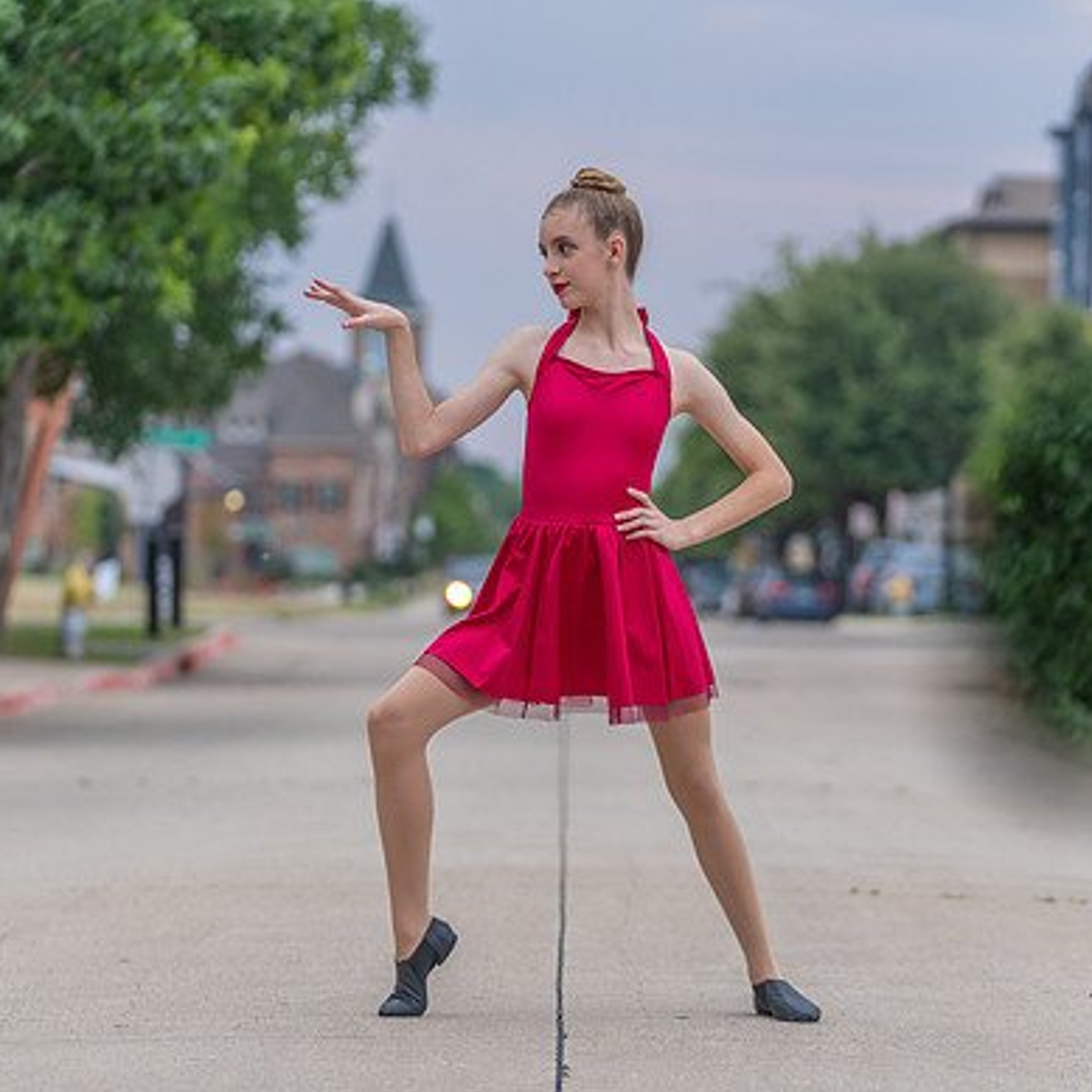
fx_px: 5818
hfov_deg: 10.7
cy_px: 632
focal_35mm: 163
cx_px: 618
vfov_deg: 10.7
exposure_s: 1/320
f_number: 2.8
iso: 200
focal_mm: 110
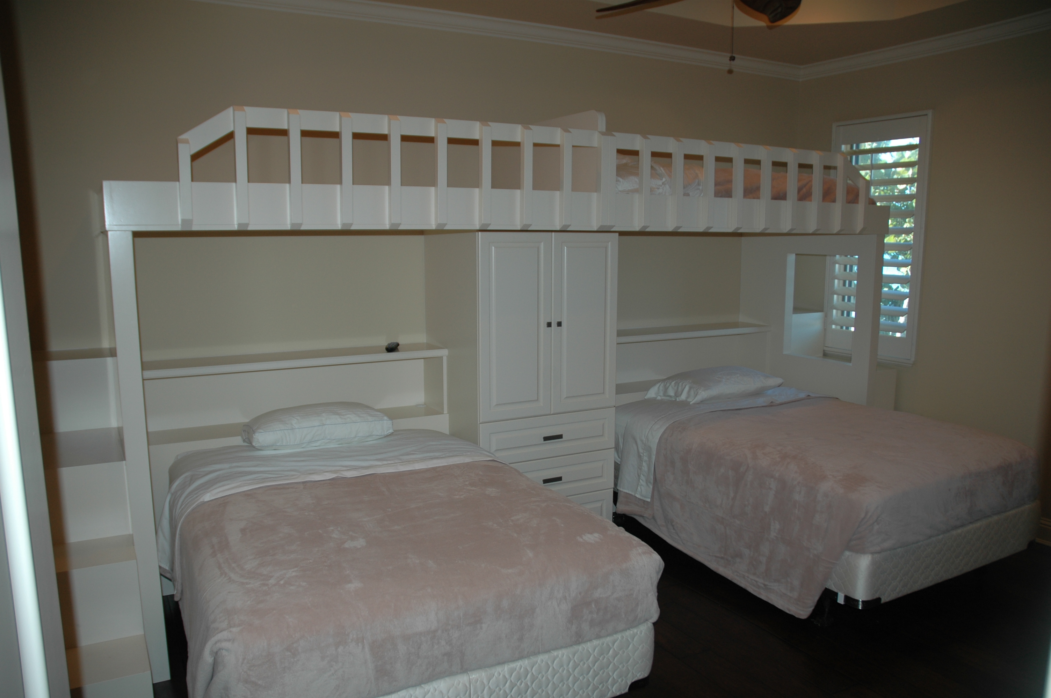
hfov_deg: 67.4
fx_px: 788
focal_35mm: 27
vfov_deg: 47.8
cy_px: 349
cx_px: 526
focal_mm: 18
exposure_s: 1/60
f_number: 3.5
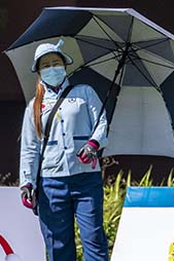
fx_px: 17858
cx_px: 264
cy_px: 82
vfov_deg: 0.8
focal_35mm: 2460
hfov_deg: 0.6
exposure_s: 1/1600
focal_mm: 650
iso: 1100
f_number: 10
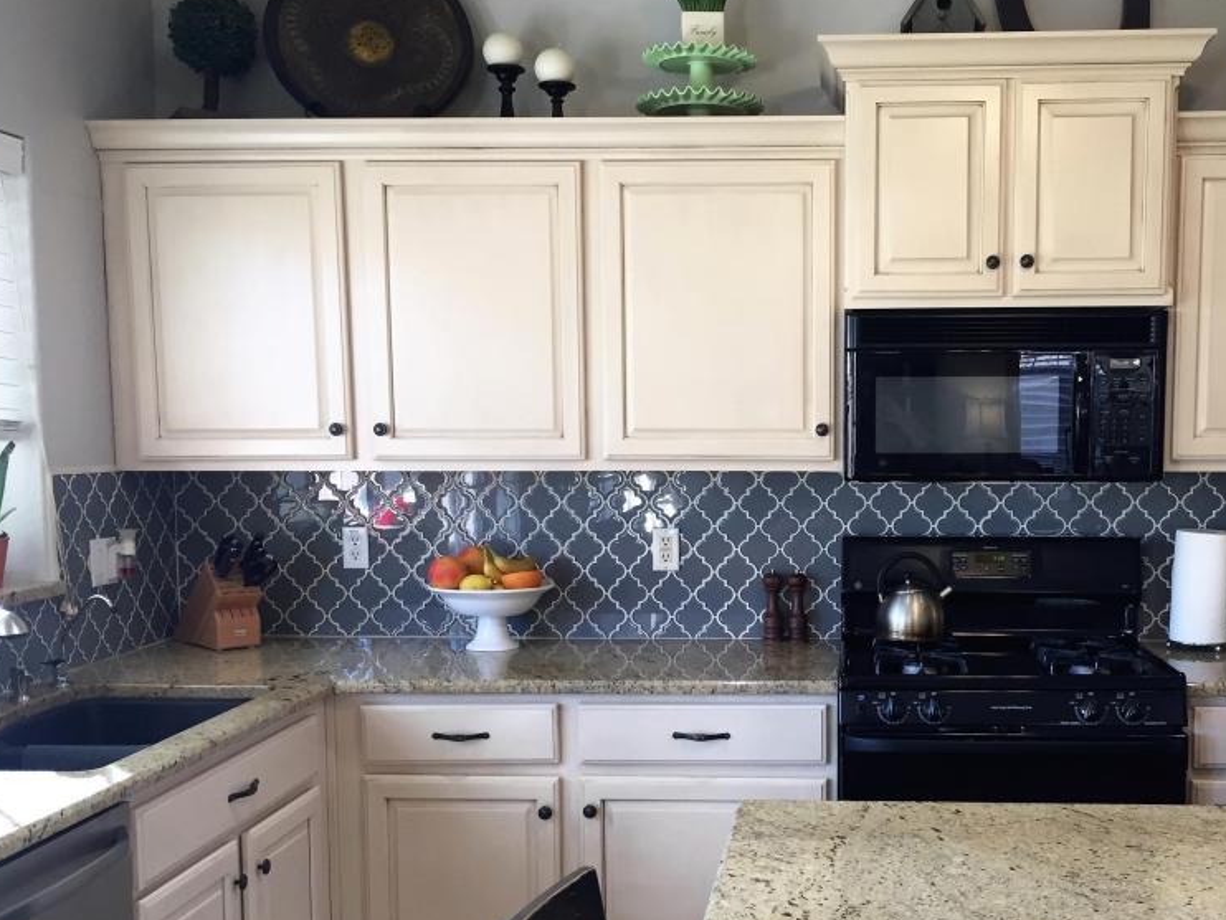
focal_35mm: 40
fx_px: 1417
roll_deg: -1.0
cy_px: 570
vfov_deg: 35.8
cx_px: 796
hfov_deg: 46.2
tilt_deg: -4.9
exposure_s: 1/30
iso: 64
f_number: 2.2
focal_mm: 4.15
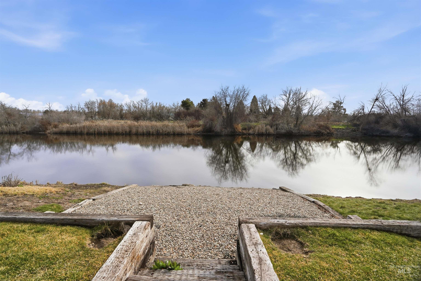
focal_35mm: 16
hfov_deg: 96.7
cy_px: 140
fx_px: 187
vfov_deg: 73.7
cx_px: 210
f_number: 7.1
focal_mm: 16
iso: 640
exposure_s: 1/8000
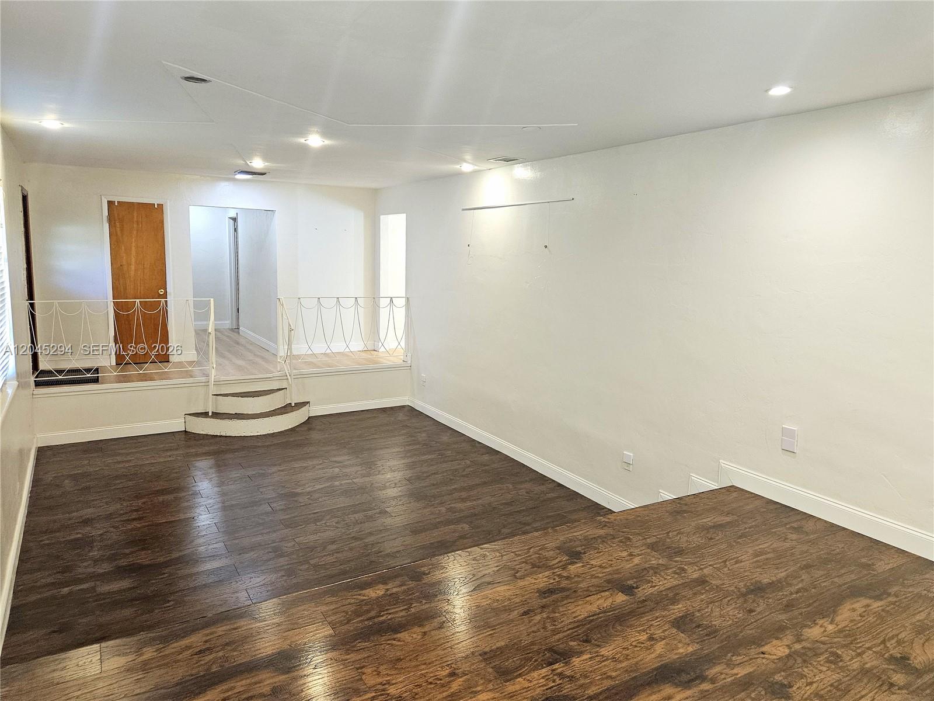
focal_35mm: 23
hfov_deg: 73.9
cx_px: 467
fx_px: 621
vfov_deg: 58.9
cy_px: 350
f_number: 1.8
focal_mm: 5.4
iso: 320
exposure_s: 1/120
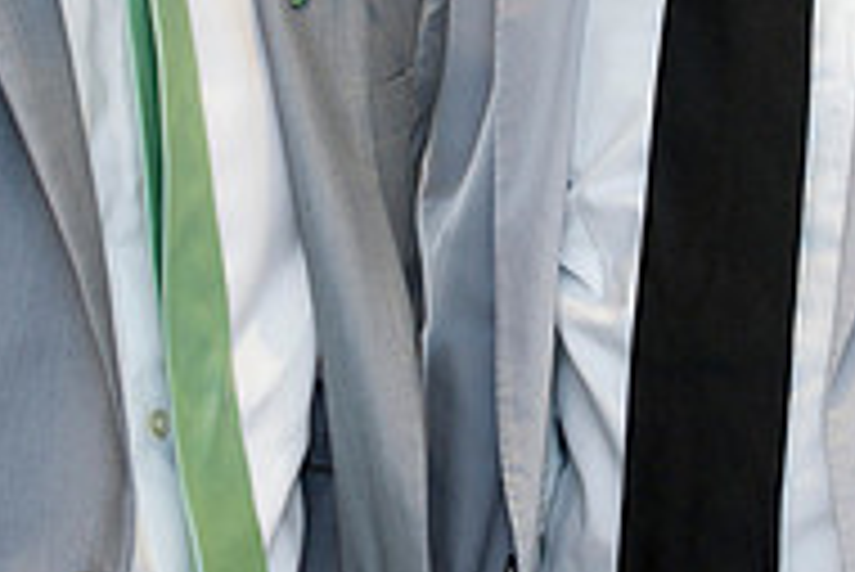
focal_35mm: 311
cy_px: -288
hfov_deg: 6.6
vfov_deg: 4.4
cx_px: 540
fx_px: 7392
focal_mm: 102
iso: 800
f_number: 3.5
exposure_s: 1/125
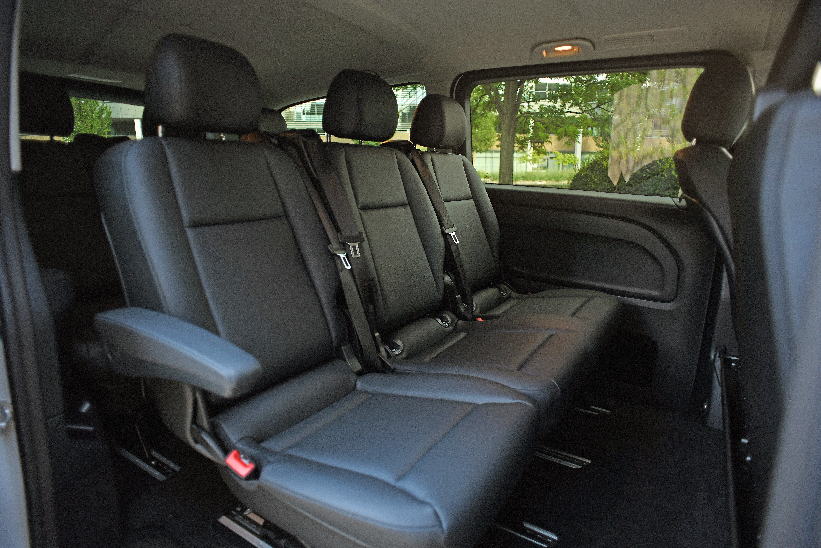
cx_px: 410
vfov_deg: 61.9
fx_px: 456
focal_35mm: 20
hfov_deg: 84.0
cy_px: 274
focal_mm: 20
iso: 800
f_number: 2.8
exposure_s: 1/160
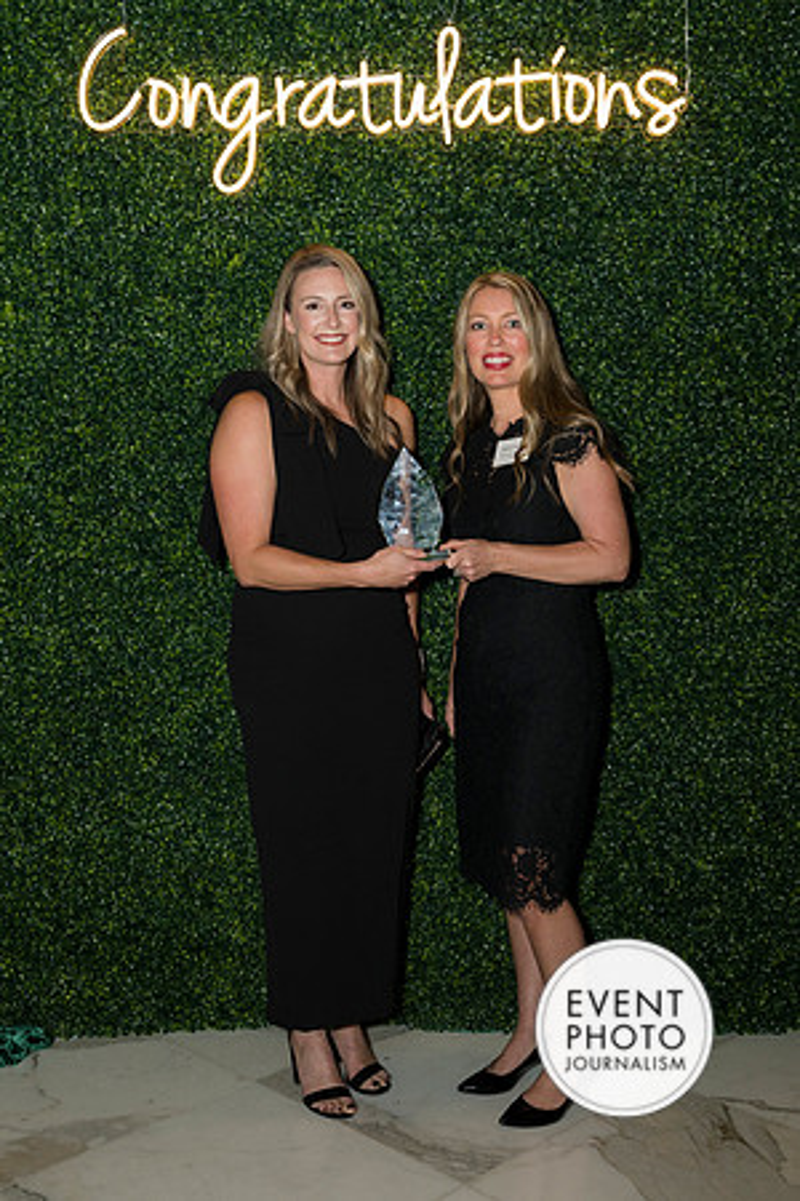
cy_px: 600
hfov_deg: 31.2
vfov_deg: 45.4
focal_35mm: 43
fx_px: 1433
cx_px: 400
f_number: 5
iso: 800
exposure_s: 1/160
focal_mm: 43
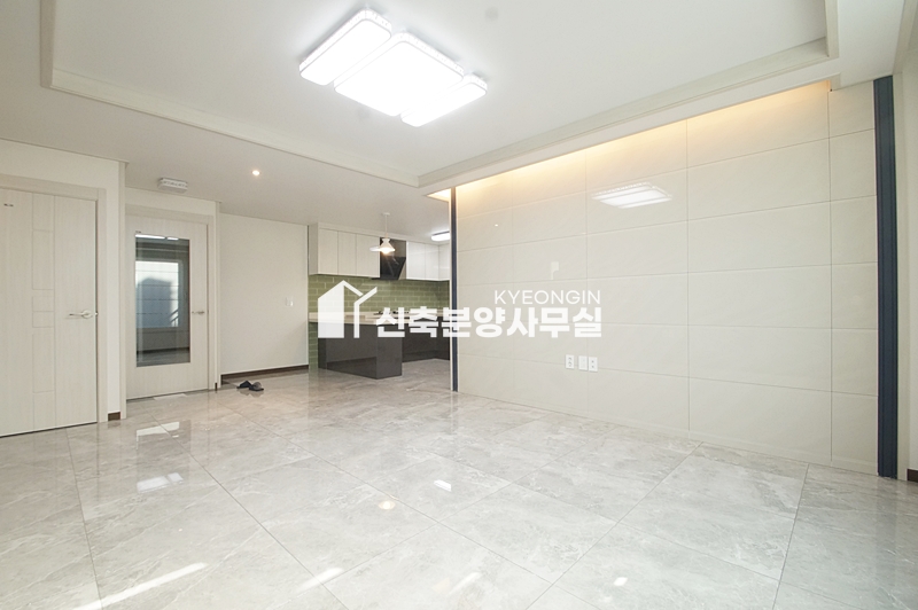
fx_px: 382
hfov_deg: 100.4
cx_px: 459
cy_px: 305
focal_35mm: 15
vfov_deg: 77.2
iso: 800
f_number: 9
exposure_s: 1/30
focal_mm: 10
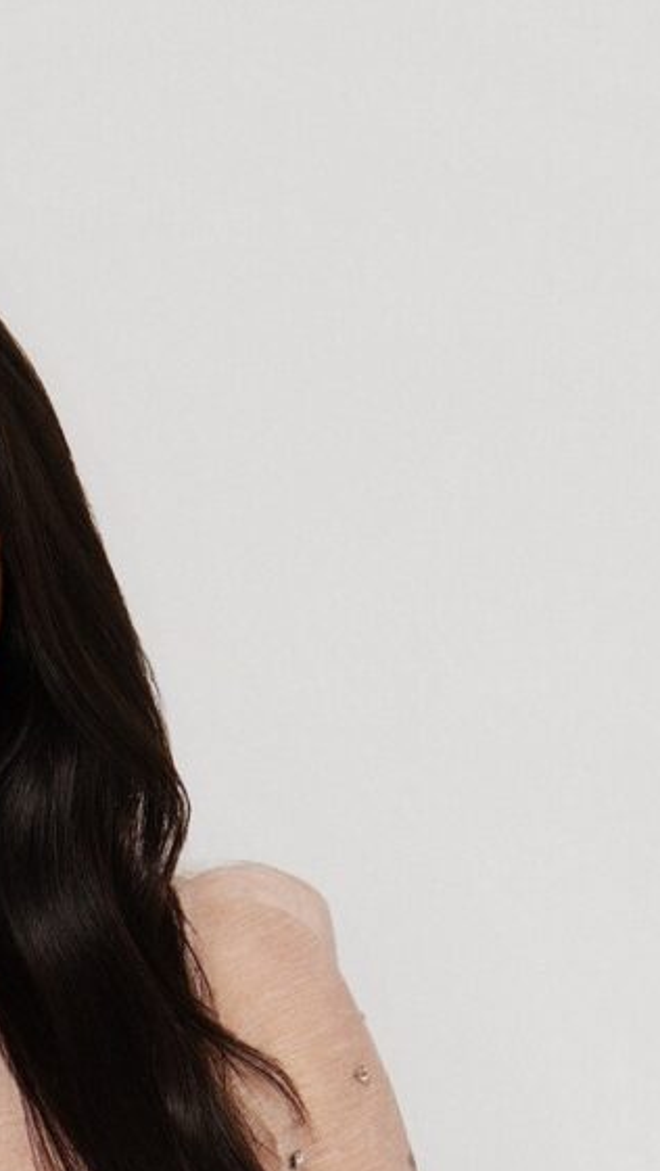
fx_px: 8671
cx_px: -107
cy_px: 1803
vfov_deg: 7.6
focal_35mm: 279
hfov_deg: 4.3
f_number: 9
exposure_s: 1/100
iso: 100
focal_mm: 83
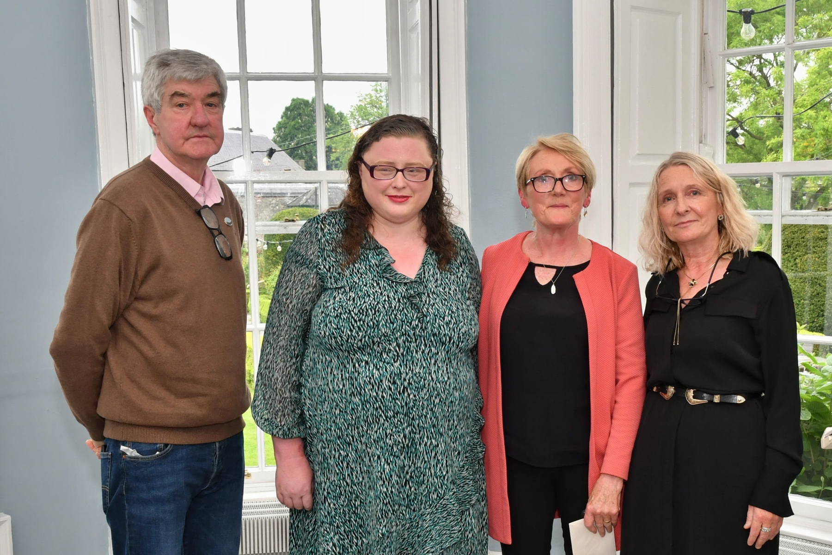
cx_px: 416
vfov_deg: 40.0
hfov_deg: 57.2
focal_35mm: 33
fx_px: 763
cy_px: 278
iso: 500
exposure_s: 1/60
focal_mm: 22
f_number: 8
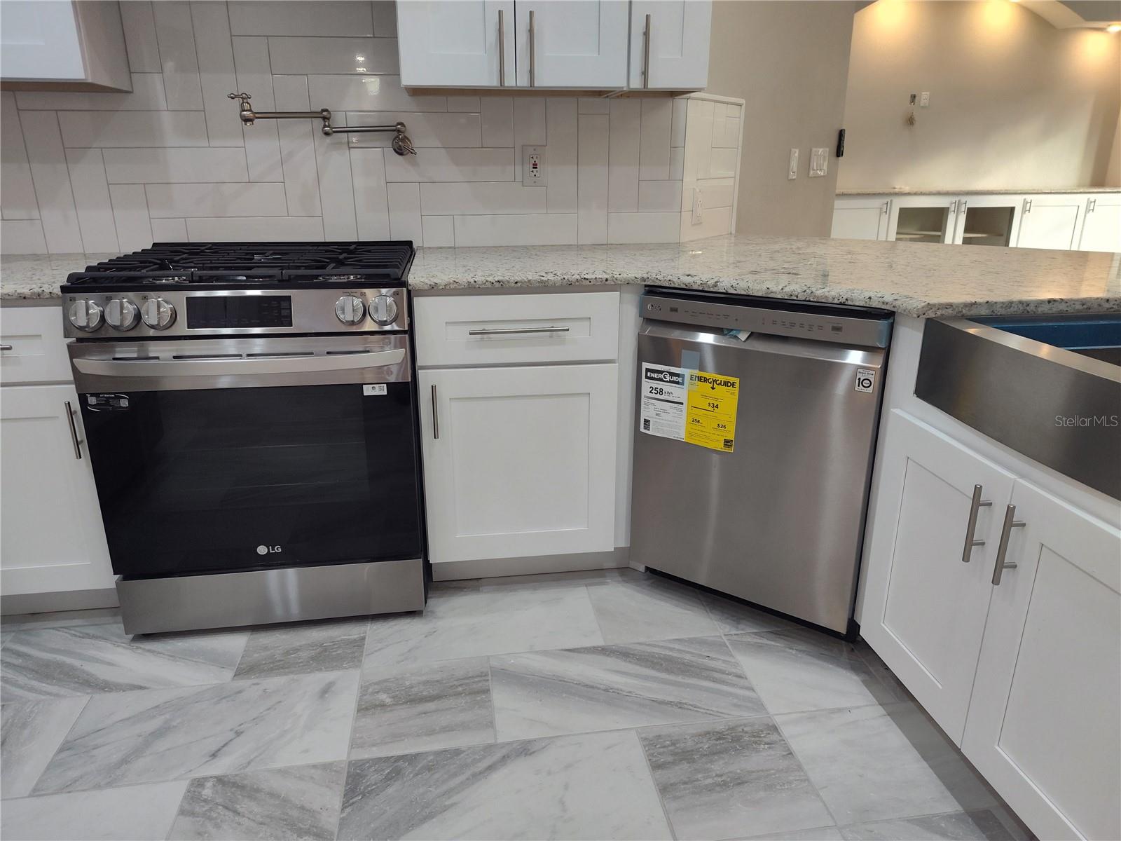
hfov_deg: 73.9
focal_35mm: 23
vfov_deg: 58.9
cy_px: 420
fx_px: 745
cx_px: 560
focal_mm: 5.56
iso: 528
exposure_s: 1/120
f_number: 1.8
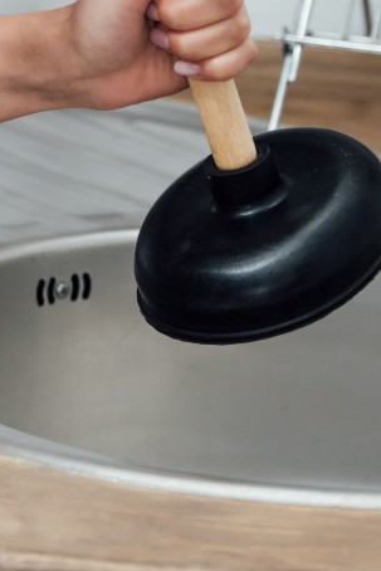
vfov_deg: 5.5
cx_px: -57
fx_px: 5932
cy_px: -258
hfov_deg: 3.7
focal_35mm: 374
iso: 320
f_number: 3.5
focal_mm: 105
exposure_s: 1/160
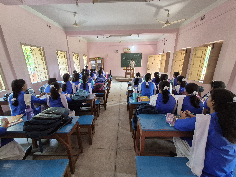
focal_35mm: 13
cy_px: 88
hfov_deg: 106.2
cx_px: 118
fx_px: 89
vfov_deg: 89.9
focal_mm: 1.74
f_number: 2.2
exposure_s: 1/50
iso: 400
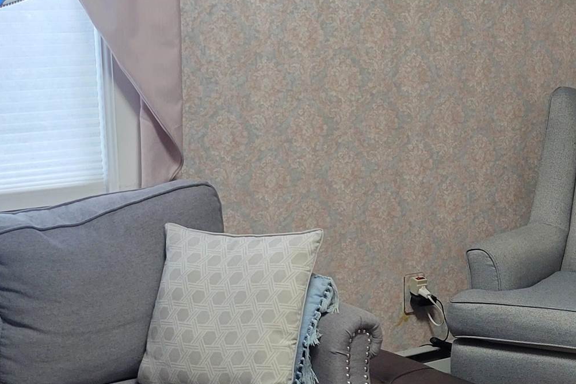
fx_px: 1328
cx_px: 457
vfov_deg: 16.4
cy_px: 215
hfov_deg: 24.1
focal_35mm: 83
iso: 160
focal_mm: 5.4
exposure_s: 1/40
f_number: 1.8
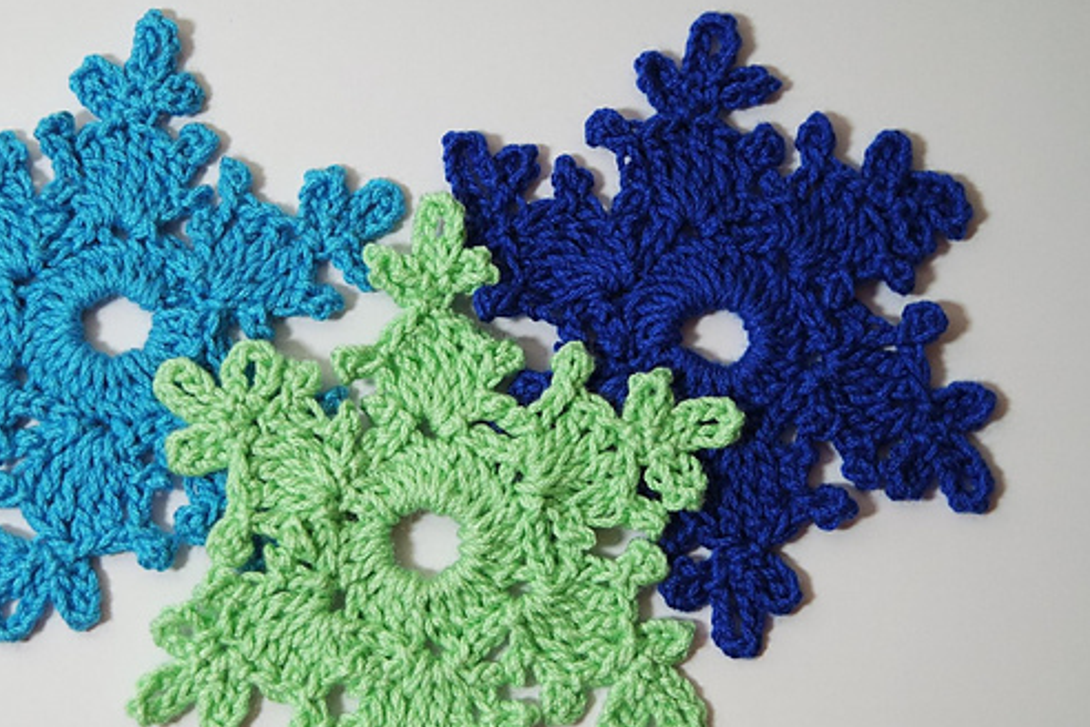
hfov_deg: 25.9
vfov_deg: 17.5
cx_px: 436
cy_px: 423
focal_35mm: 78
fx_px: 2361
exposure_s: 1/60
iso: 200
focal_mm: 39
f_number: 5
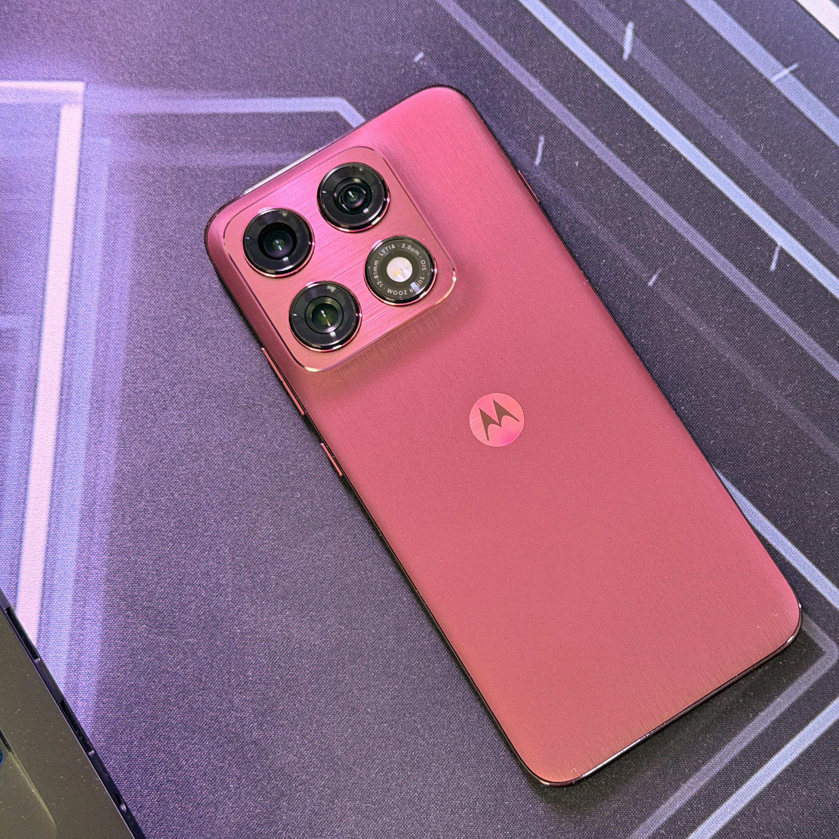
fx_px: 1563
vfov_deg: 30.0
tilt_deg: -79.1
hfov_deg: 29.9
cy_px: 421
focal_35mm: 57
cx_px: 516
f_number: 1.78
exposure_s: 1/39
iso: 320
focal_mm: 6.76
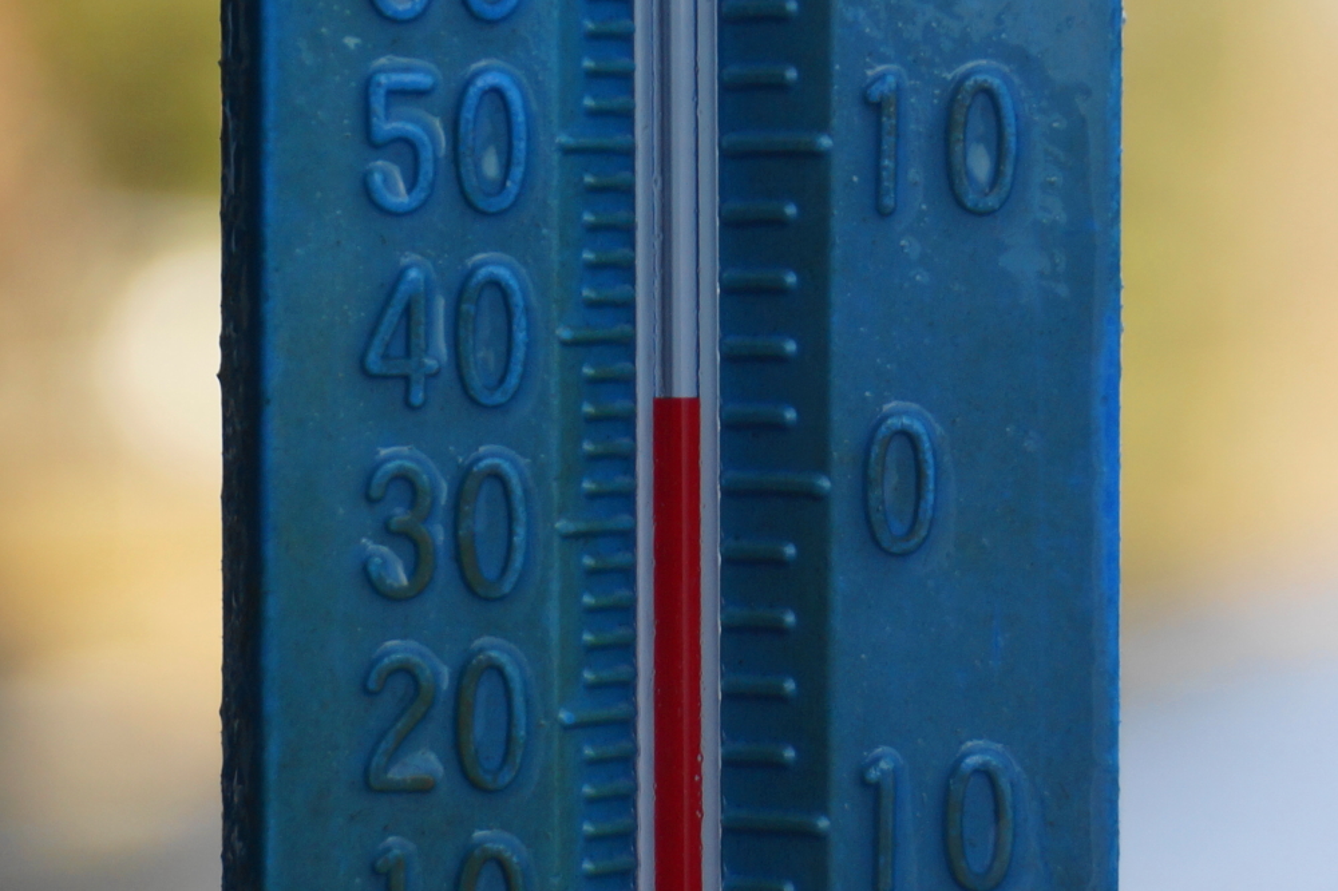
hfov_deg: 24.6
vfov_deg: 16.5
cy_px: 446
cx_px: 669
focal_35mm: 82
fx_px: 3065
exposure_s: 1/100
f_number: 5
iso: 100
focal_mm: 55
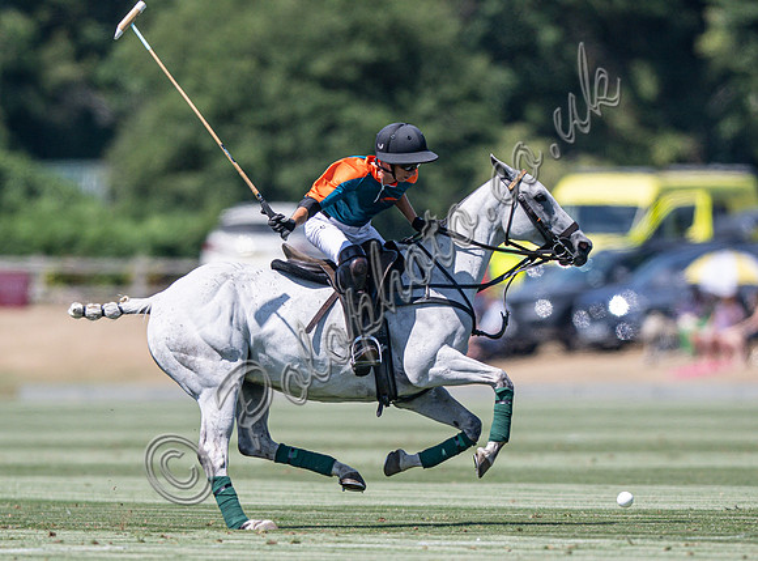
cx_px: 354
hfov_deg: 2.1
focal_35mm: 937
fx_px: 20425
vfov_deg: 1.6
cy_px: 458
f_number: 2.8
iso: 200
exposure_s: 1/4000
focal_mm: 400
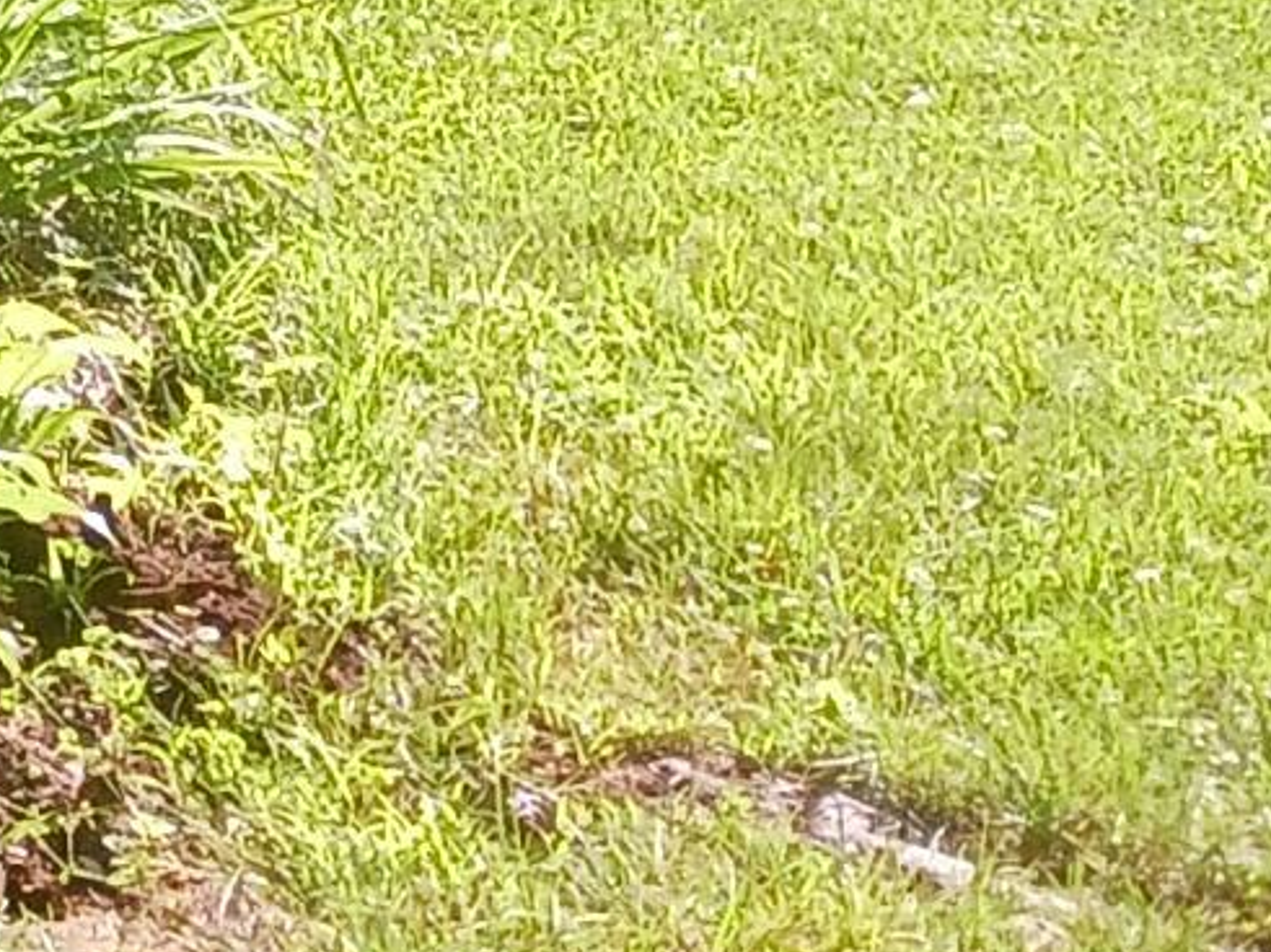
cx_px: -2327
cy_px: -1731
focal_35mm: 165
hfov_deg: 9.7
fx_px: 6057
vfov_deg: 7.9
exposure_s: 1/120
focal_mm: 4
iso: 32
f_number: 1.8
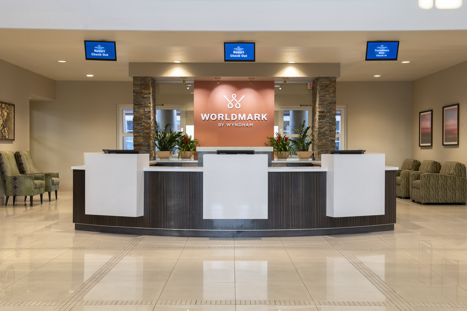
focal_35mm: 48
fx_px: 623
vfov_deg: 28.1
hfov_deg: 41.1
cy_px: 156
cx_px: 234
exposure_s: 1/8
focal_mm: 48
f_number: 9
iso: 200
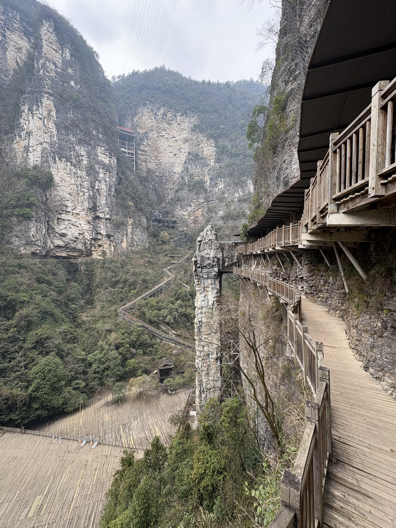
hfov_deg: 85.7
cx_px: 198
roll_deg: +0.1
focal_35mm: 14
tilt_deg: -1.8
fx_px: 214
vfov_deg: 102.1
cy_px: 264
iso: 32
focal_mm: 2.22
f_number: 2.2
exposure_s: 1/100
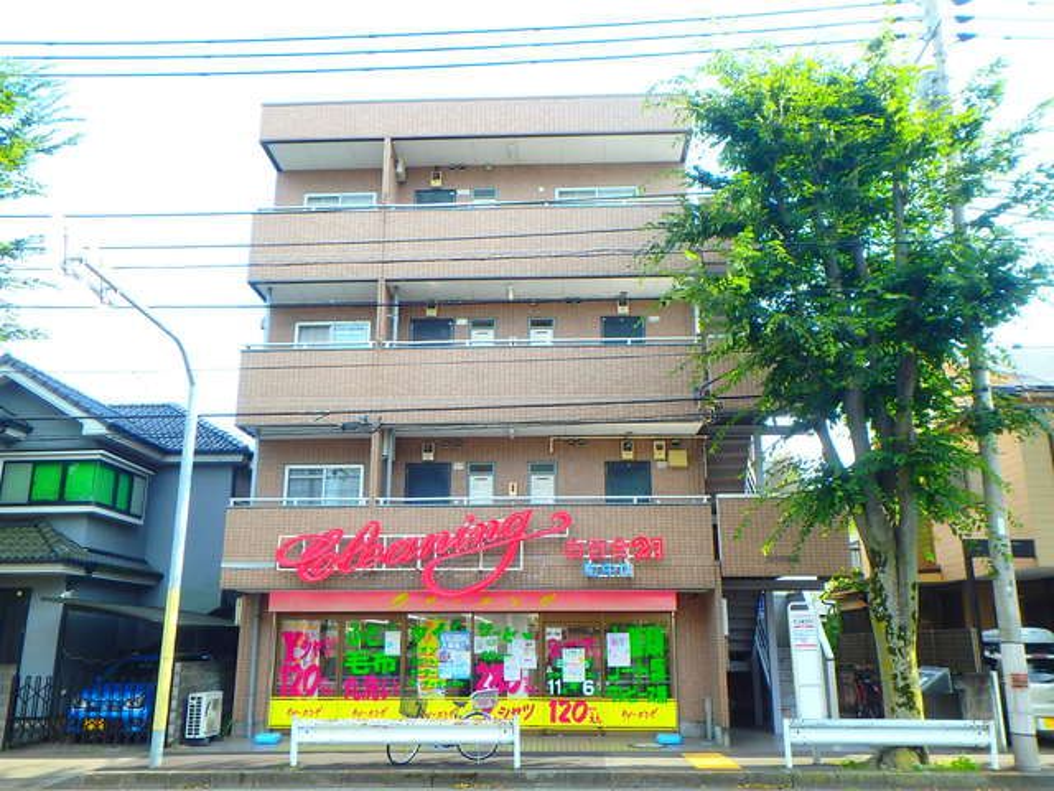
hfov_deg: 61.7
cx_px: 527
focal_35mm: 29
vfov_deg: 48.2
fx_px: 883
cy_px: 396
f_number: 4.6
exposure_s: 1/125
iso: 125
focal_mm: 5.2
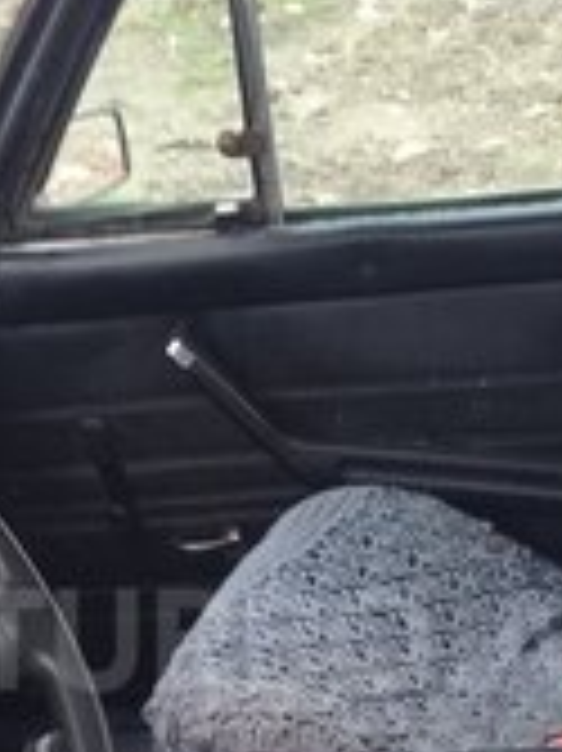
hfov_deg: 16.0
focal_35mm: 92
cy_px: 639
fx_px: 1994
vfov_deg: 21.0
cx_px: 315
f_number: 2.2
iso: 64
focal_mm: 3.3
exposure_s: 1/50
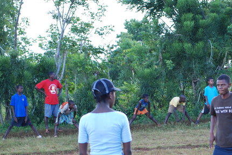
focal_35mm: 177
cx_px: 223
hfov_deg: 11.5
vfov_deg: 7.7
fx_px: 1141
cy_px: 169
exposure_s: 1/80
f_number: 4.5
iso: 200
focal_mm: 50
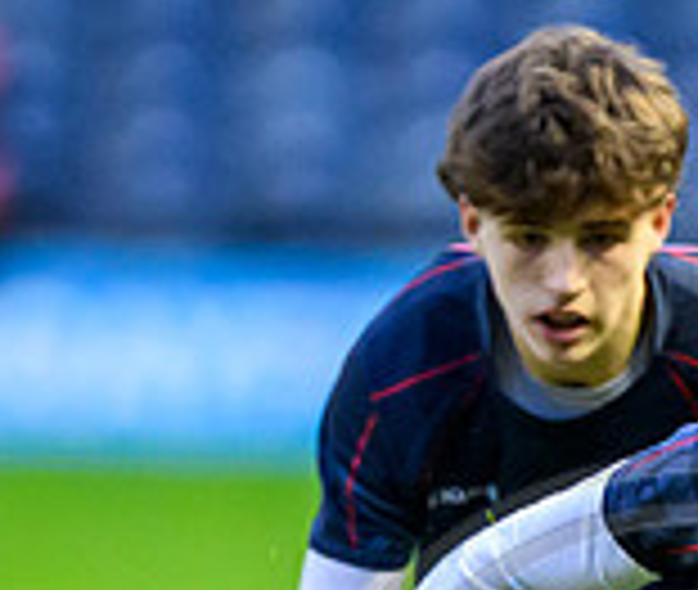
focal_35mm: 2129
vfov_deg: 0.8
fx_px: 44966
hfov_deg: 0.9
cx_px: 736
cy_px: 959
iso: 8000
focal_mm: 400
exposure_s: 1/1000
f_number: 4
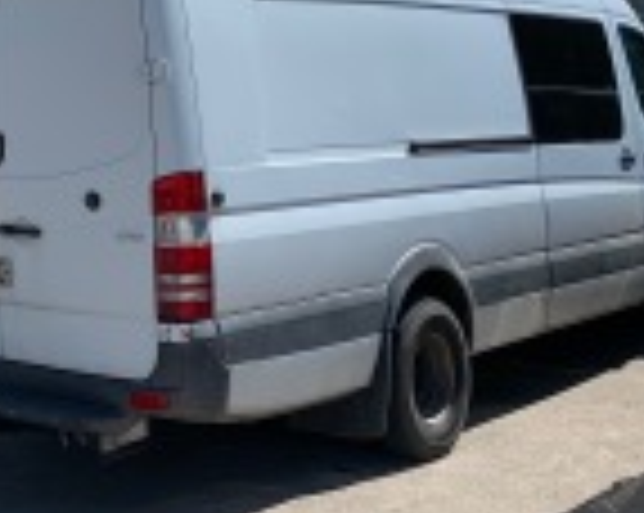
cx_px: -90
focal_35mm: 65
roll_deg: -0.9
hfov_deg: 26.5
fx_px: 1237
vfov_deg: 22.2
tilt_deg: +8.0
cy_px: -45
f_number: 1.8
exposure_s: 1/2681
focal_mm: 4.25
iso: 25
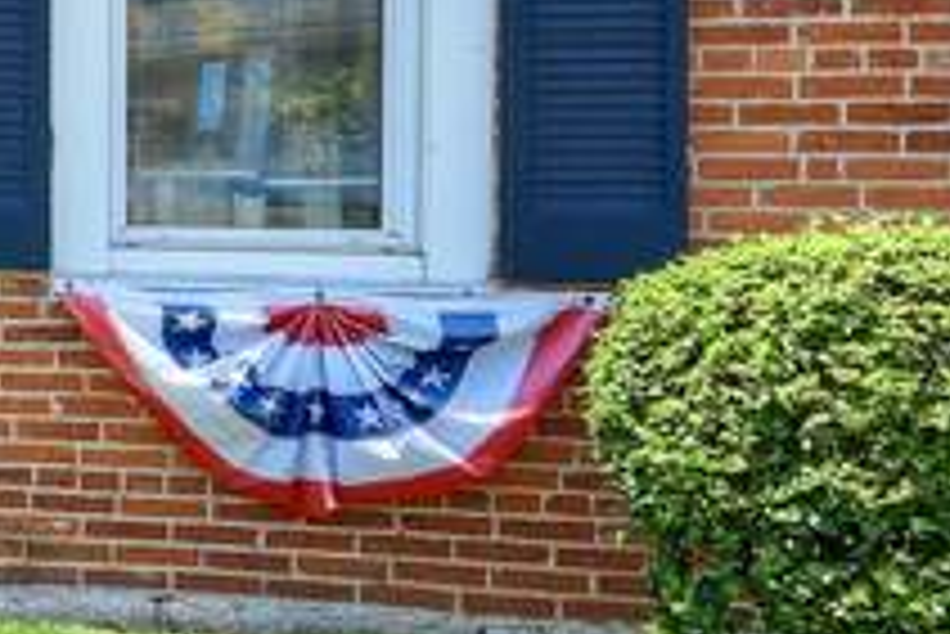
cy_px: 148
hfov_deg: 15.8
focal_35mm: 85
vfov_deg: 16.0
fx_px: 2245
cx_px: -1171
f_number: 11
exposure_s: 1/50
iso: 100
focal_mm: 14
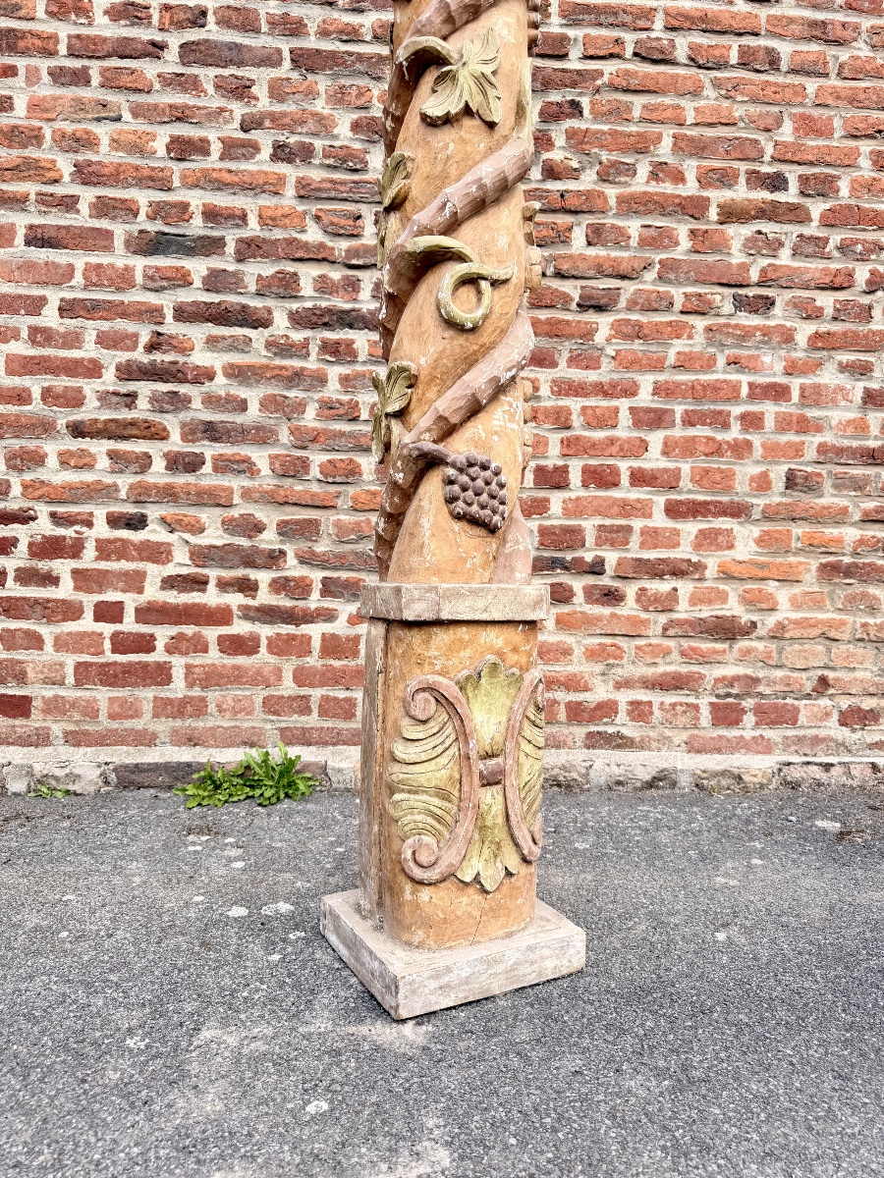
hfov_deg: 56.8
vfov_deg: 71.6
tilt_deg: -2.2
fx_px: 817
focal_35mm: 24
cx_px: 442
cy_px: 589
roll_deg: -0.6
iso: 80
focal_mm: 6.76
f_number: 1.78
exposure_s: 1/772
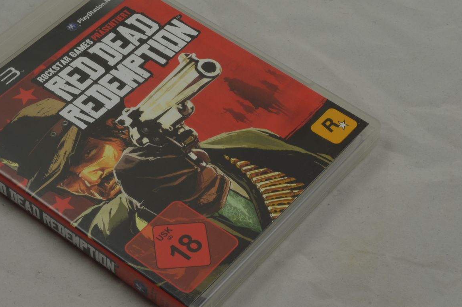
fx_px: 1192
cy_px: 136
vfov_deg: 14.7
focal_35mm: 93
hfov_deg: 21.9
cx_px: 195
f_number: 20
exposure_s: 1/3
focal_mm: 40
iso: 100
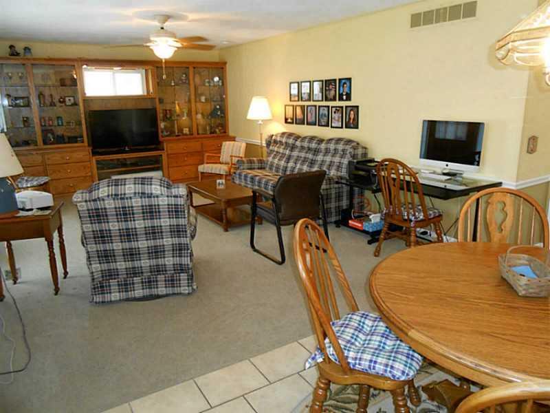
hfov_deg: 67.3
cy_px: 206
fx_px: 413
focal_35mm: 26
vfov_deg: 53.1
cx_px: 275
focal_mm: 4.6
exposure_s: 1/25
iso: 500
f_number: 3.5
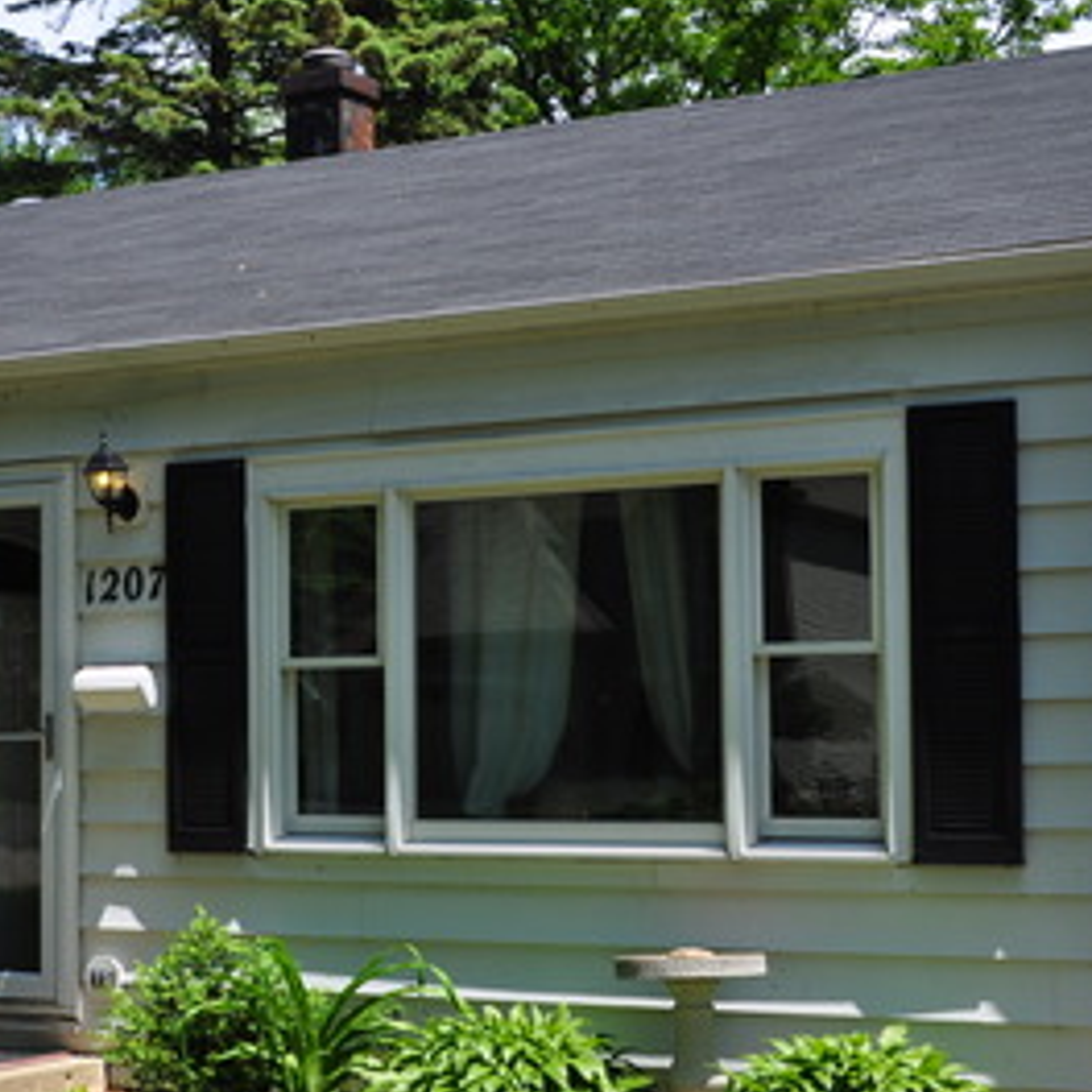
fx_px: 2641
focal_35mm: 74
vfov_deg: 23.4
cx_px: 194
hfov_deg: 23.0
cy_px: 585
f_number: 10
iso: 200
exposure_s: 1/250
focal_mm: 24
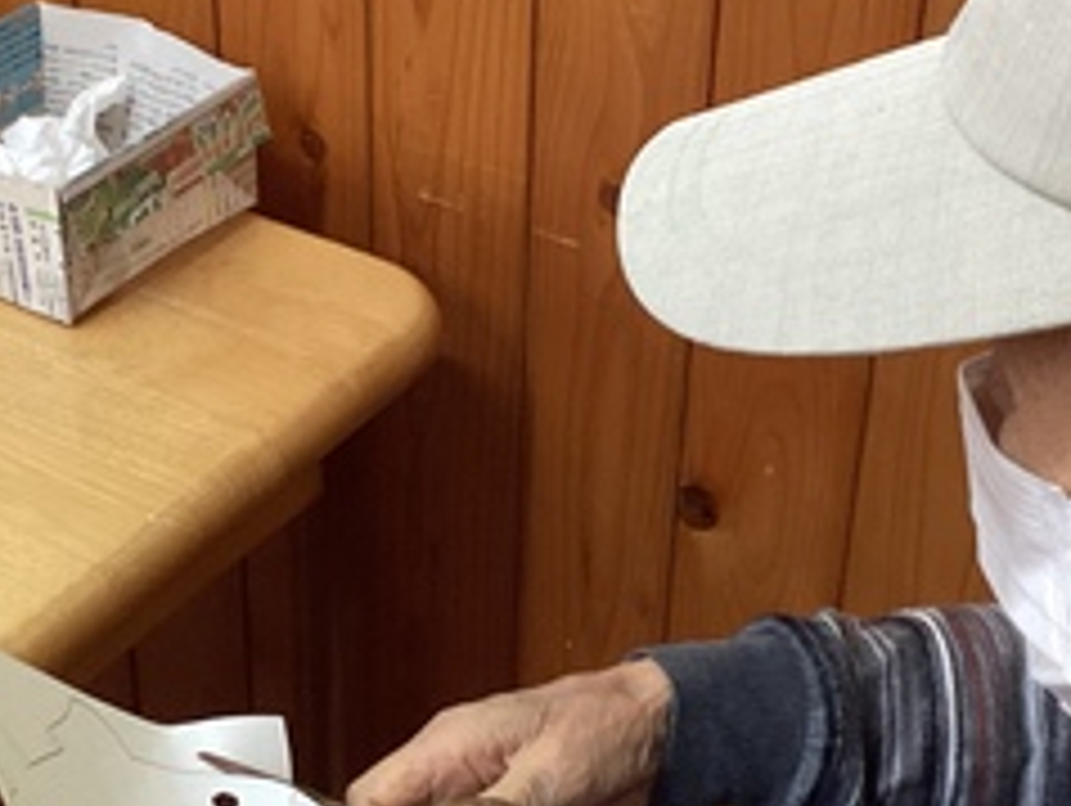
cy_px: 513
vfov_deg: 18.9
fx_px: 2416
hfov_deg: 24.9
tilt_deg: -37.6
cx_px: 410
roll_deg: +0.1
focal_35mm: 78
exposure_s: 1/60
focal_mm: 3.3
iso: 250
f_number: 2.4
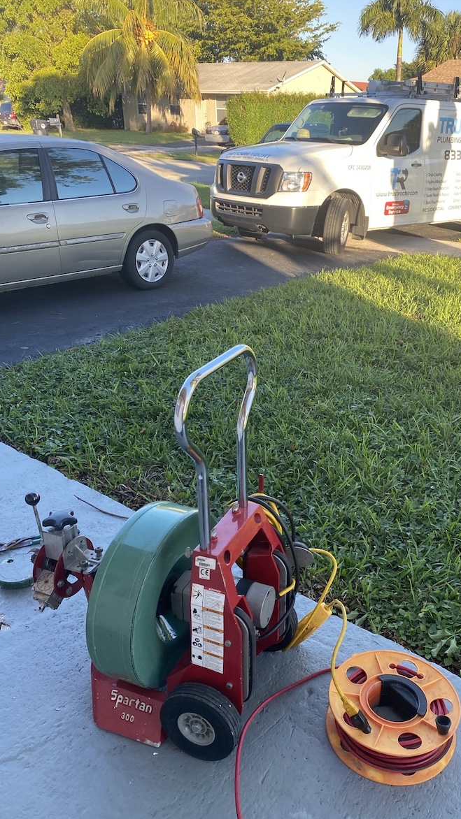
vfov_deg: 66.1
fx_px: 630
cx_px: 304
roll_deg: -1.9
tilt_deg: -25.0
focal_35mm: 29
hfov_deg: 39.7
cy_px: 417
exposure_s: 1/285
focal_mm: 4.25
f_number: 1.8
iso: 32
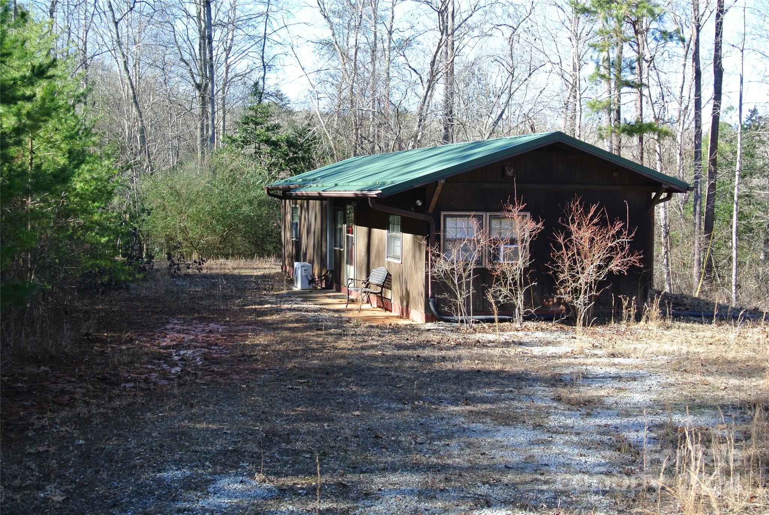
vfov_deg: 29.9
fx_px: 962
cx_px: 384
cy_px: 258
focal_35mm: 45
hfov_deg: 43.6
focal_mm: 16.9
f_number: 4.5
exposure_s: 1/125
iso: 100
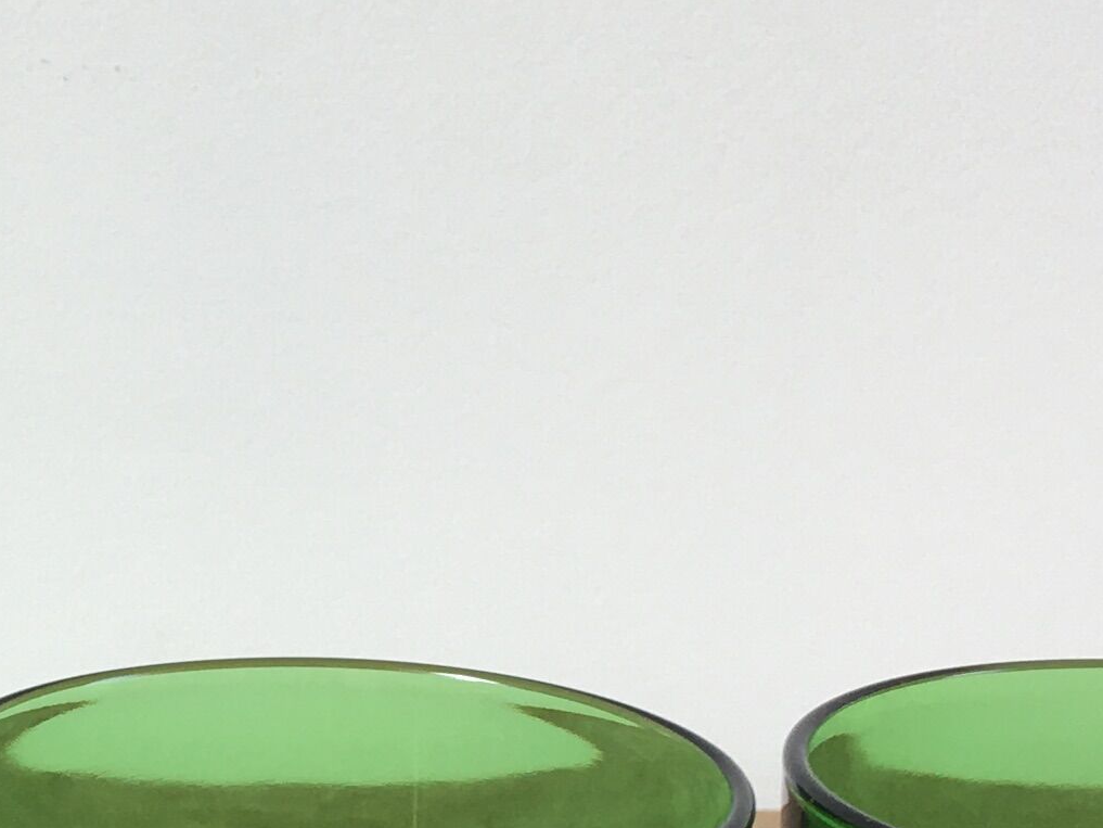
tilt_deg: -18.2
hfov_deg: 16.3
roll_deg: -0.1
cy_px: 960
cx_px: -302
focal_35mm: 115
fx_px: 3665
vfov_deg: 12.6
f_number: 2.2
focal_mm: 4.15
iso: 32
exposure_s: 1/50
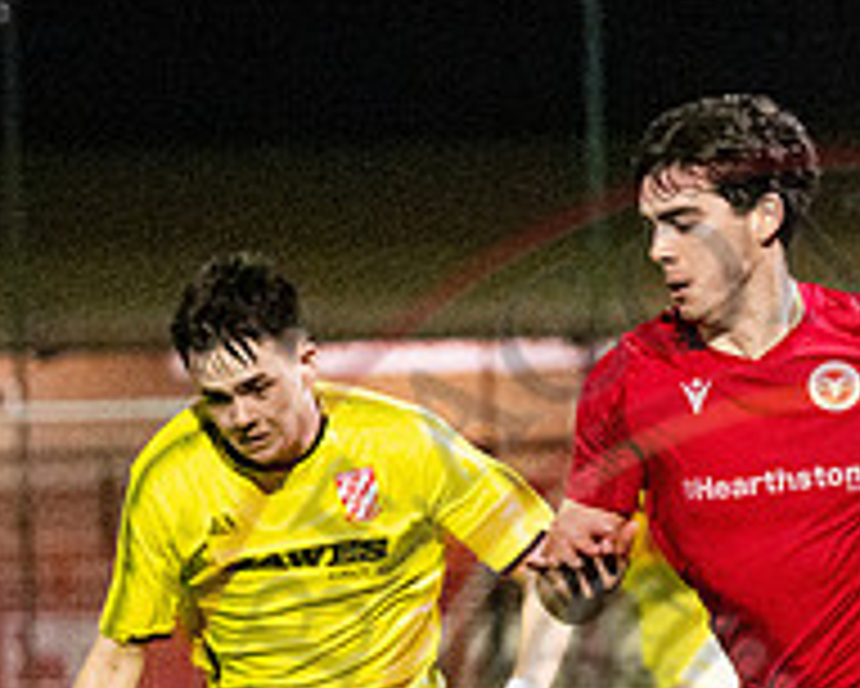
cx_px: 1244
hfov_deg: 4.5
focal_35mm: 431
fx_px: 10976
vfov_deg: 3.6
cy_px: 964
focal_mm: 101
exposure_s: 1/1000
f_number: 2.8
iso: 8000
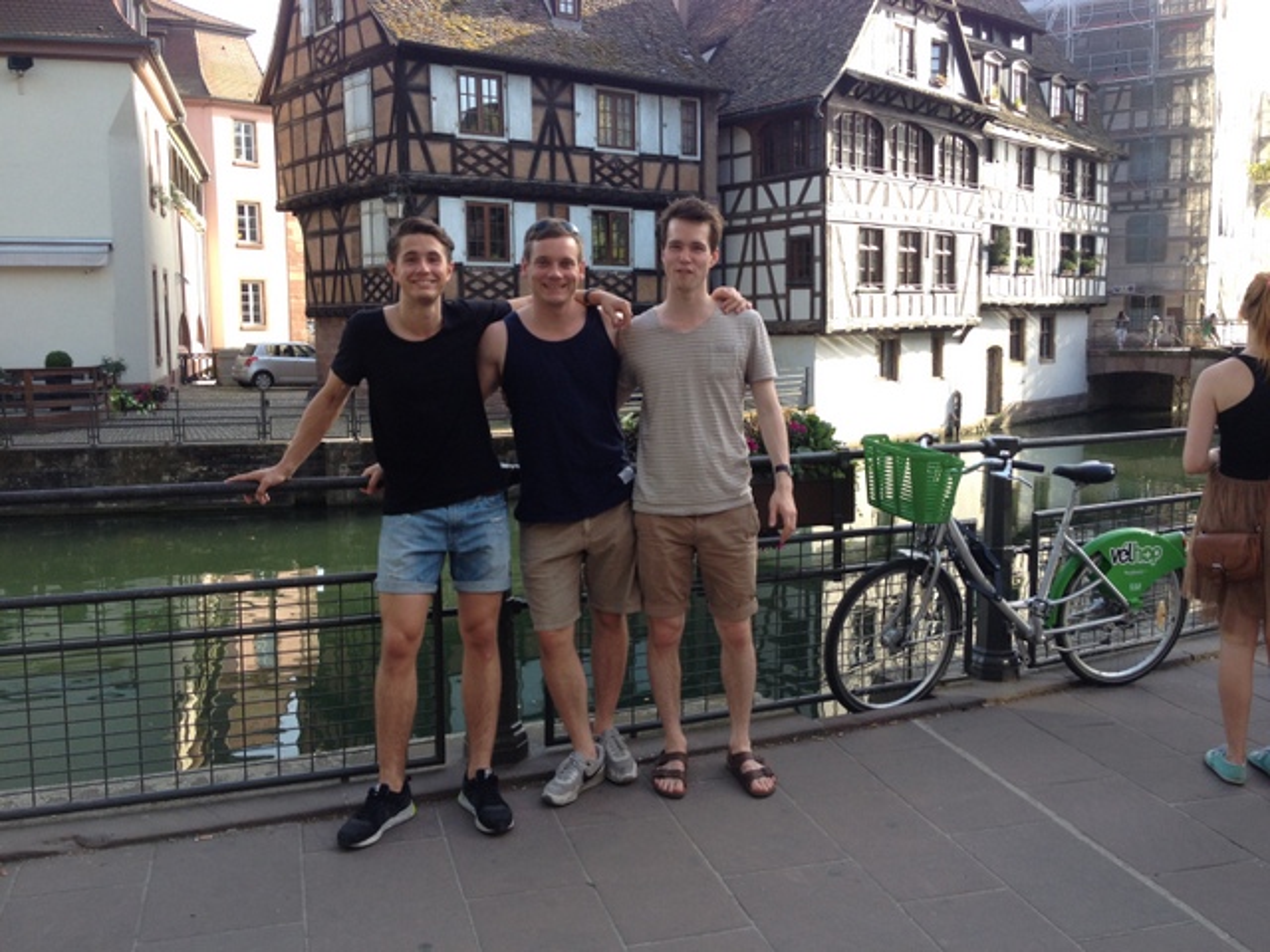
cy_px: 476
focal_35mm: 35
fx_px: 1284
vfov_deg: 40.7
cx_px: 635
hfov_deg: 52.6
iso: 50
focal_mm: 4.28
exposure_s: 1/222
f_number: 2.4
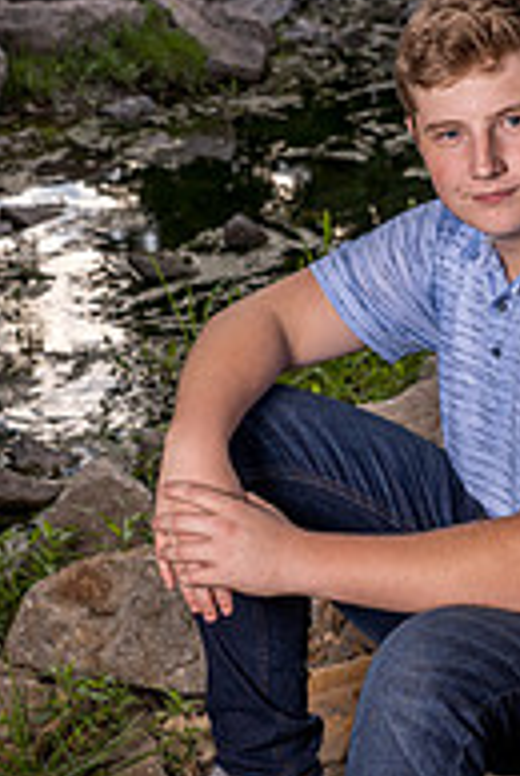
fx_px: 1749
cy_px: 580
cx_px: 396
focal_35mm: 81
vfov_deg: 24.7
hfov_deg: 16.8
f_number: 5
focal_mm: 35
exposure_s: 1/160
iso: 160
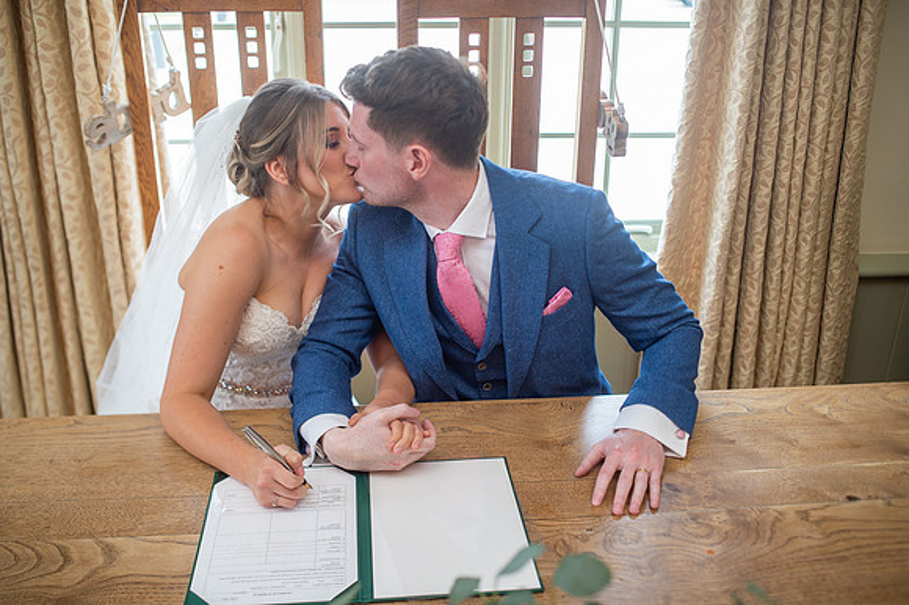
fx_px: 883
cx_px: 454
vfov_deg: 37.8
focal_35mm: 35
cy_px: 302
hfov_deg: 54.5
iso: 200
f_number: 2.5
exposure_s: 1/125
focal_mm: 35
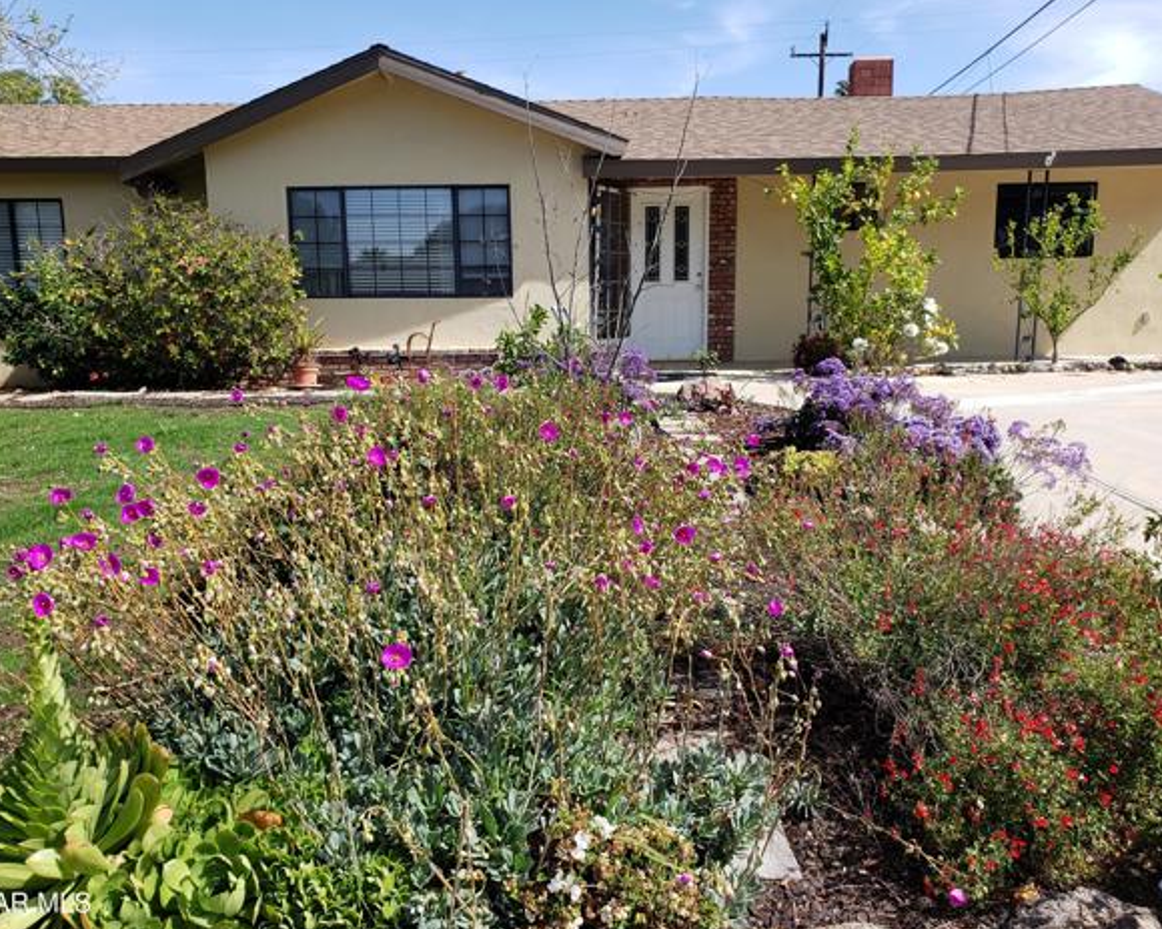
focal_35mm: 28
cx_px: 571
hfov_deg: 62.2
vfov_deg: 51.5
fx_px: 963
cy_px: 464
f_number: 2.4
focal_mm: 4.3
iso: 50
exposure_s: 1/866
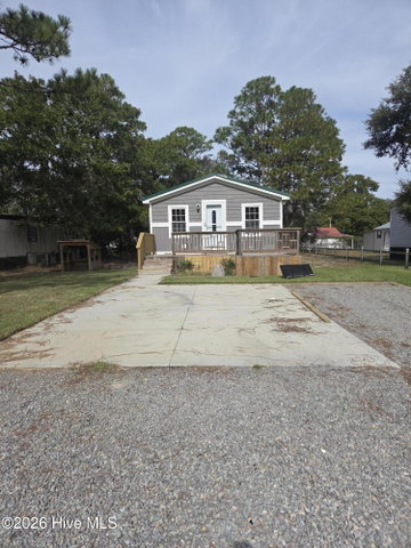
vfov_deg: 73.9
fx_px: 364
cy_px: 274
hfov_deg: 58.9
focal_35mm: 23
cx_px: 206
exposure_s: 1/2180
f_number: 1.8
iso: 25
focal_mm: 5.4
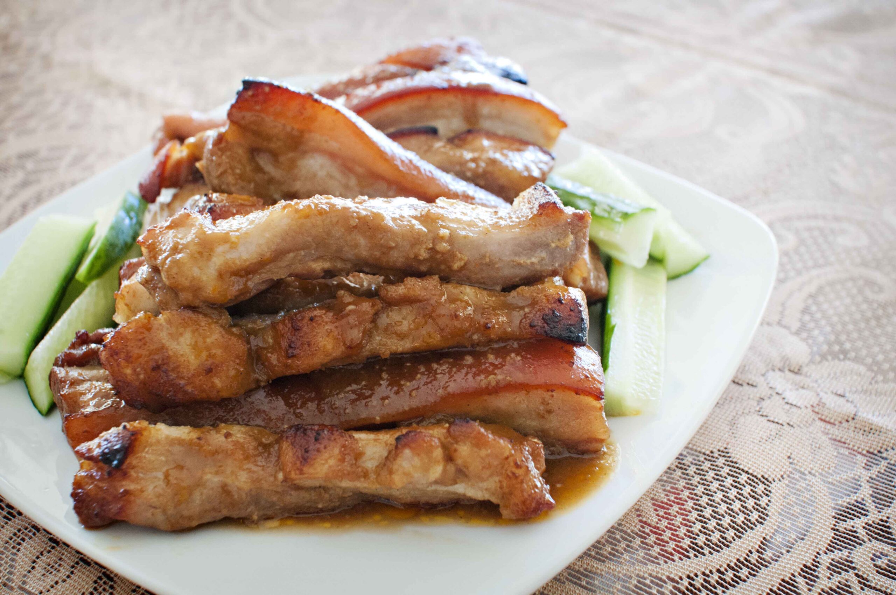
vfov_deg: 29.8
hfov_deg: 43.7
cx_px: 448
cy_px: 298
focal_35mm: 45
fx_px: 1119
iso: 1100
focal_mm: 30
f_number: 5
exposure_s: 1/40
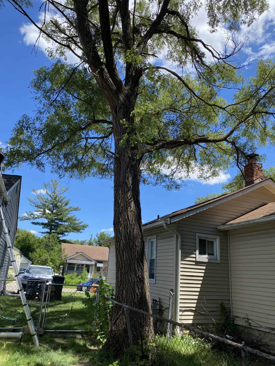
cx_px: 138
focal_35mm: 26
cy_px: 183
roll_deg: -3.8
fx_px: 275
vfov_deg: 67.3
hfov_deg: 53.1
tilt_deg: +19.8
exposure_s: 1/1395
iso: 32
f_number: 1.8
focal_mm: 4.25
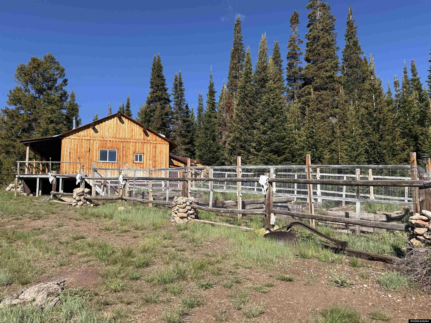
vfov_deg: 56.8
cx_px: 216
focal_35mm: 24
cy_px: 162
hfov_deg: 71.6
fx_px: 299
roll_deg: +0.7
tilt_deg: +6.9
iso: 80
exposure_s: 1/4167
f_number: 1.78
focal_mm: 6.76
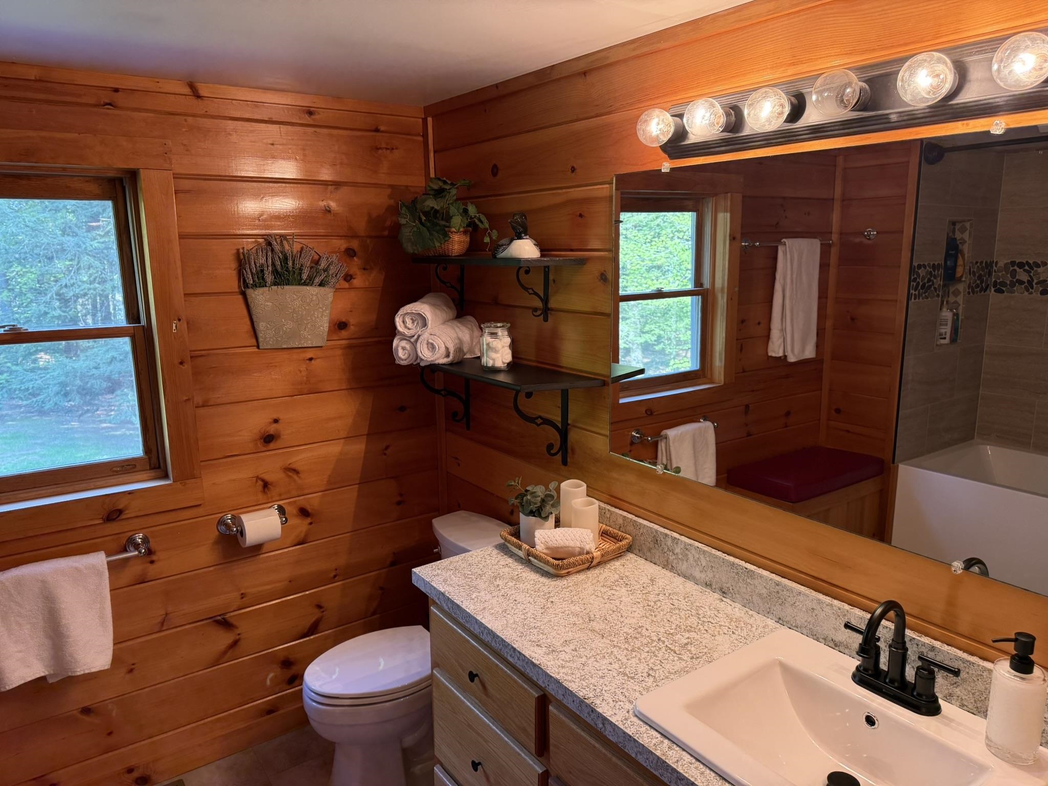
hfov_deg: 71.6
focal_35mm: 24
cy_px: 393
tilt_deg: -10.6
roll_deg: +1.0
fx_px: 727
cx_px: 524
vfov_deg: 56.8
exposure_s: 1/60
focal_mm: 6.76
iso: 200
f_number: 1.78
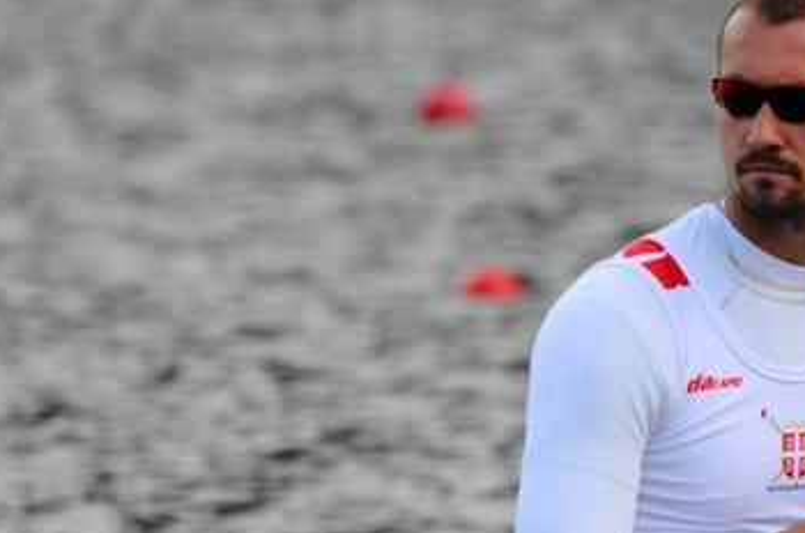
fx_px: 24507
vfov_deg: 1.2
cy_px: 424
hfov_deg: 1.9
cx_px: 761
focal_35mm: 1098
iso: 800
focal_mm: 320
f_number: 5.6
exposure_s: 1/1600
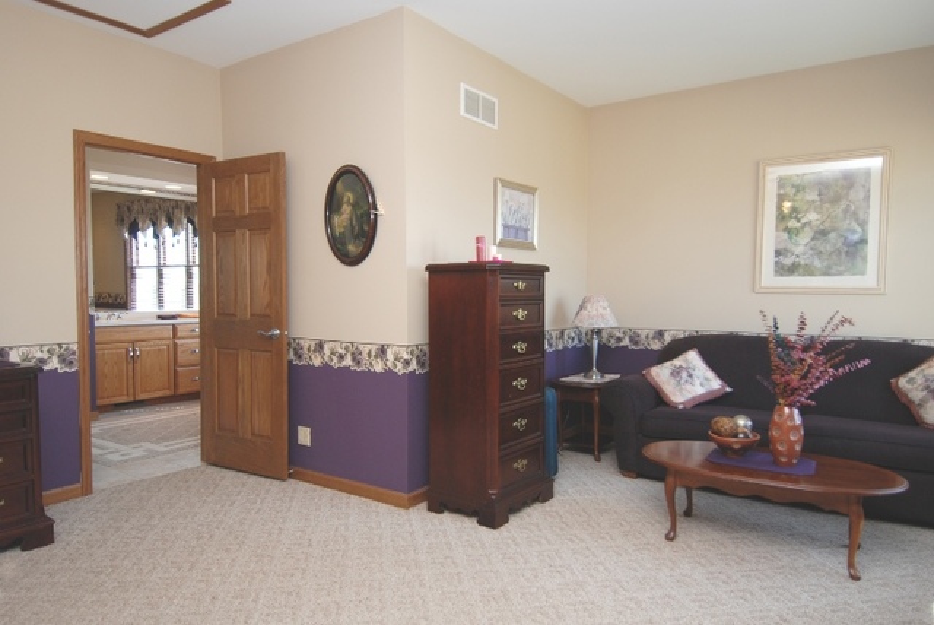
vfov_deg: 56.3
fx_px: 584
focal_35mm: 22
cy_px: 312
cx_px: 467
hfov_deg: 77.3
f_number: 5
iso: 200
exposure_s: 1/60
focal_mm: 15
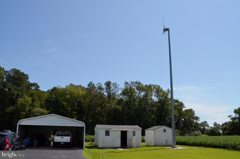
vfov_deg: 39.8
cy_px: 80
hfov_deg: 57.3
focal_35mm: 33
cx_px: 120
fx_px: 220
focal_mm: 22
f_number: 16
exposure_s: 1/1000
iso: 1000
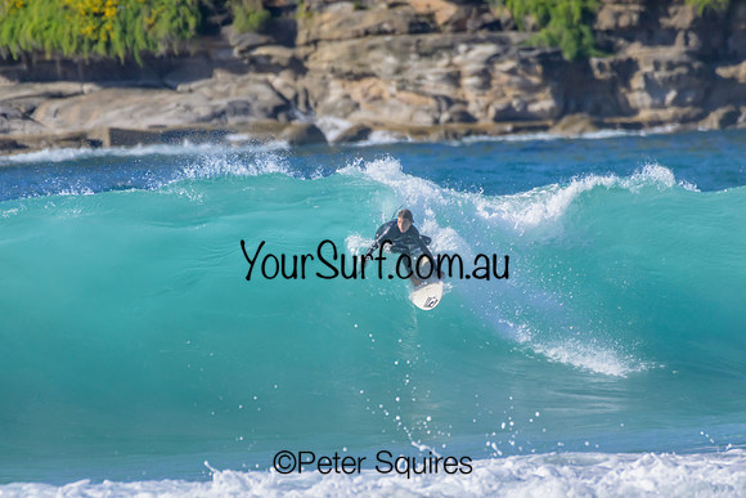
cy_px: 249
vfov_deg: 1.4
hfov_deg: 2.1
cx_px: 373
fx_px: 20726
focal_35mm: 1000
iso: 1400
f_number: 11
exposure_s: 1/2000
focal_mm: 1000
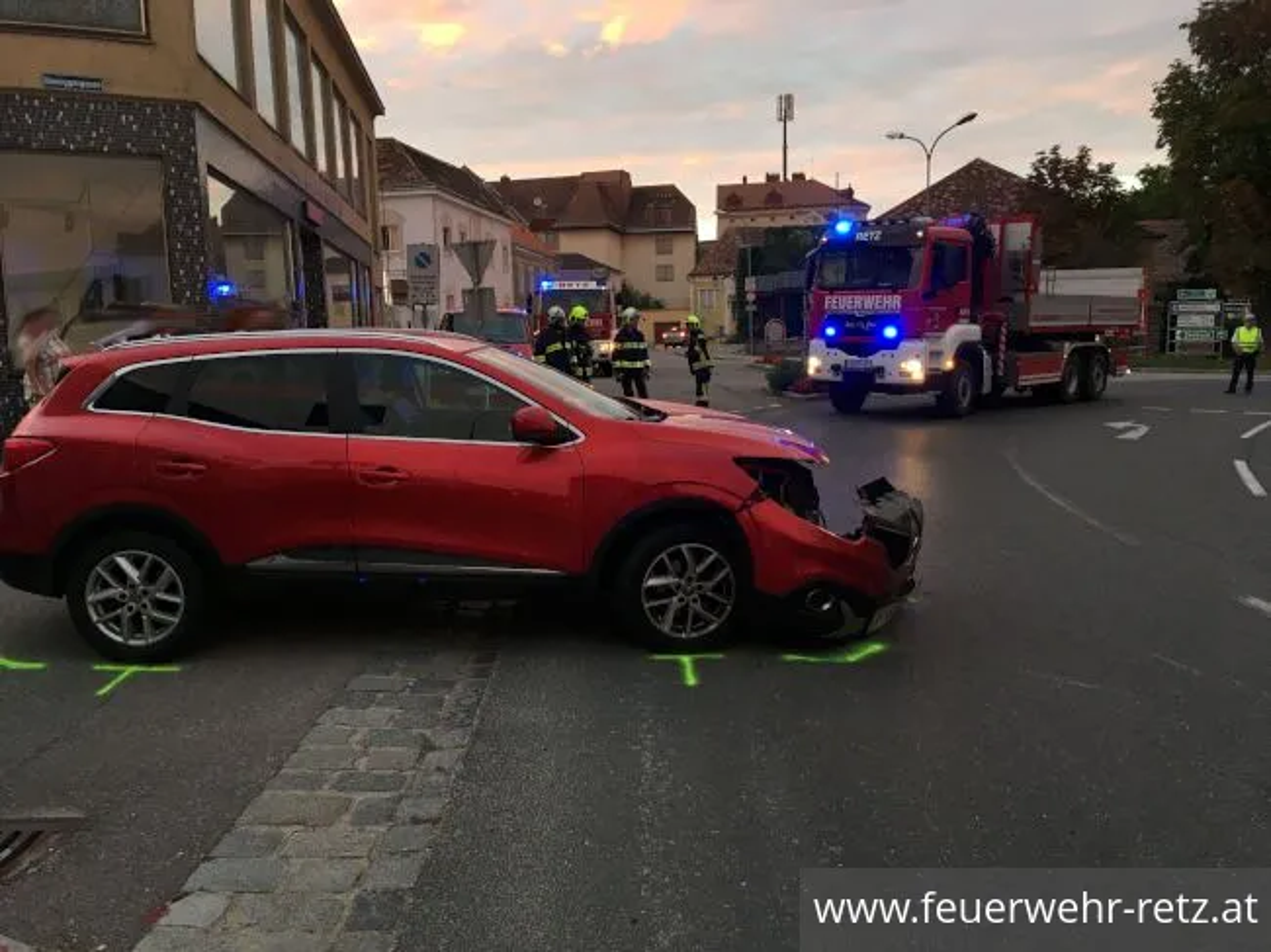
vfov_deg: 48.2
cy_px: 476
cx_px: 636
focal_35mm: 29
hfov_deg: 61.7
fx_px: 1064
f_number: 2.2
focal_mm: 4.15
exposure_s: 1/33
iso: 50
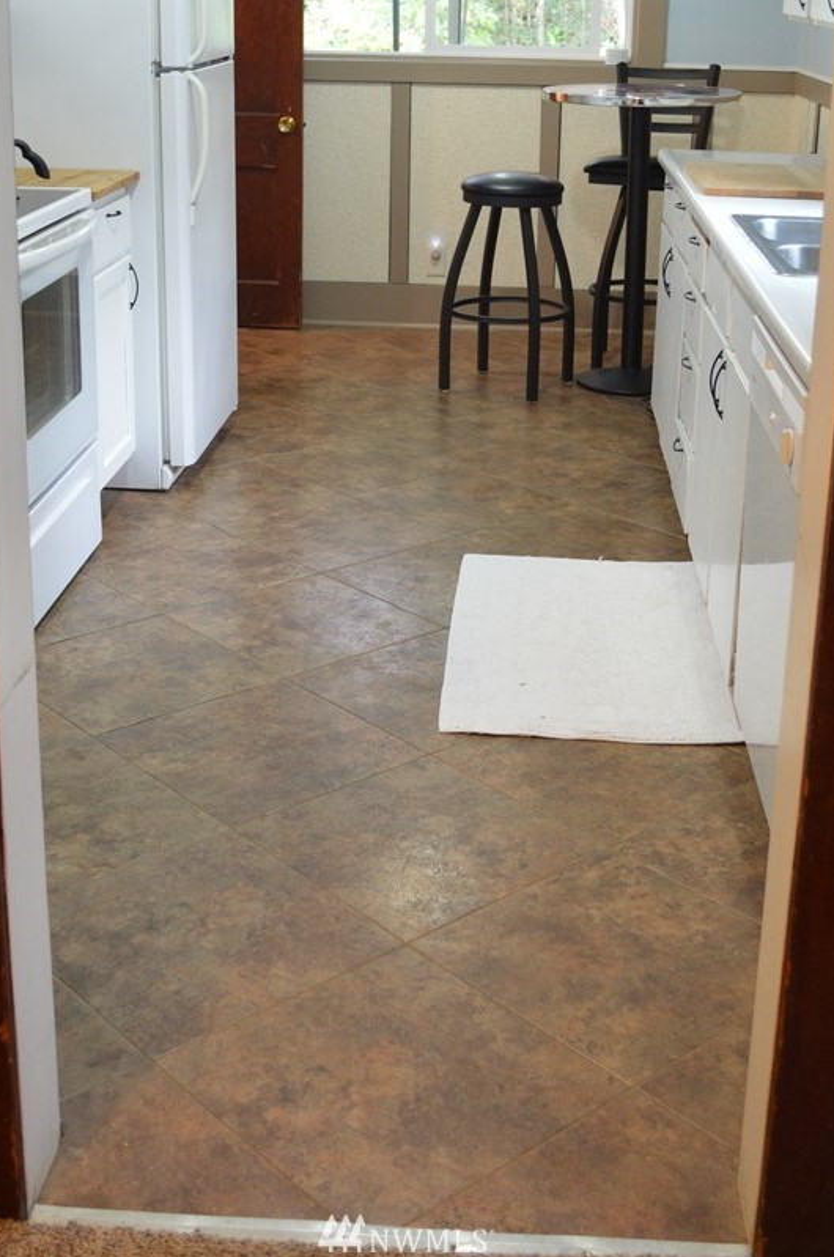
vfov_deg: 40.0
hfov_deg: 27.4
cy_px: 438
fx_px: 1709
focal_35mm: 49
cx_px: 406
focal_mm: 24
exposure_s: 1/15
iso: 1100
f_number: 4
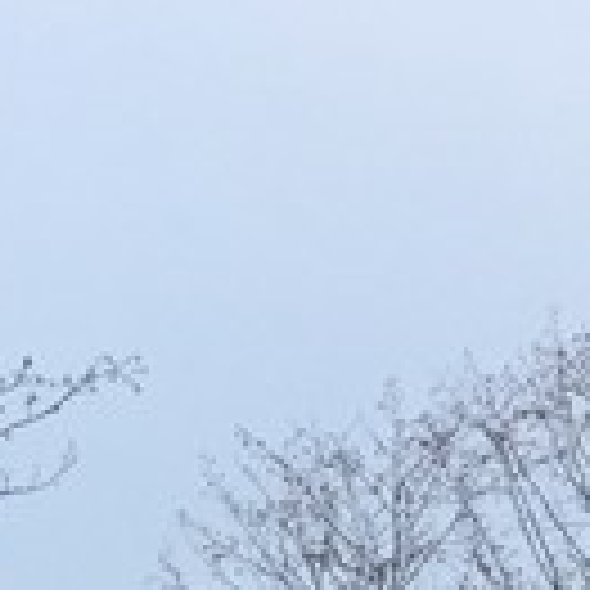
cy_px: 1500
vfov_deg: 7.9
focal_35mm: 201
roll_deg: -1.4
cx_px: 446
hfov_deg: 8.7
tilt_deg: +3.5
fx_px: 3876
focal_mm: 4.15
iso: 32
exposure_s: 1/148
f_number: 2.2
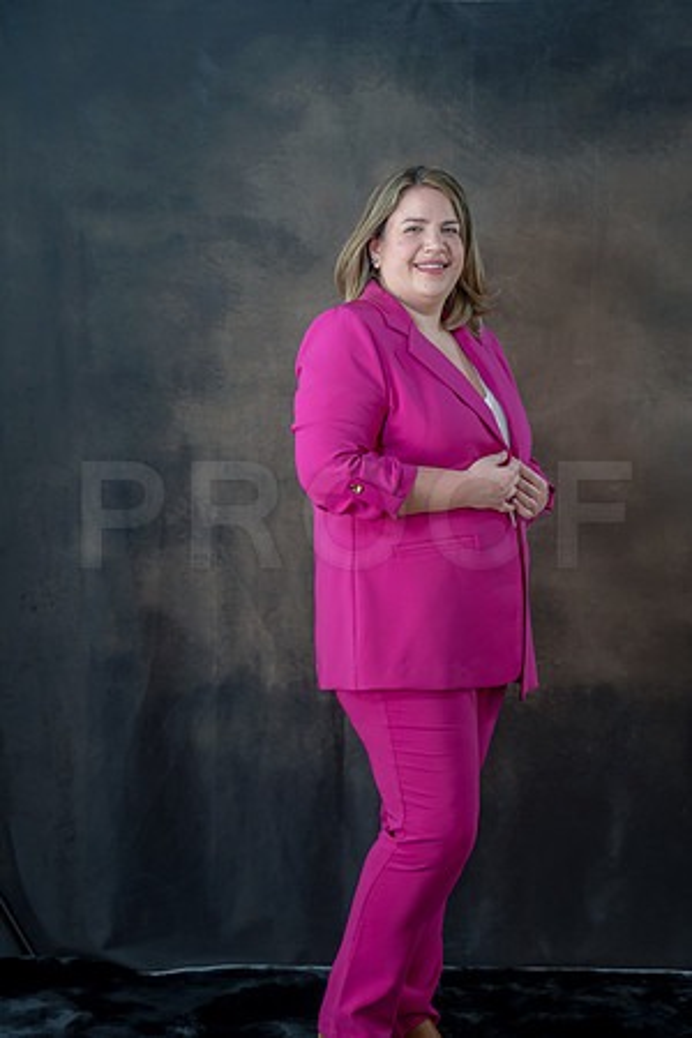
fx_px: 3027
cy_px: 519
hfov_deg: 13.0
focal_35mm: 105
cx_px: 346
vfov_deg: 19.5
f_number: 4.5
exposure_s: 1/100
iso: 400
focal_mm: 105
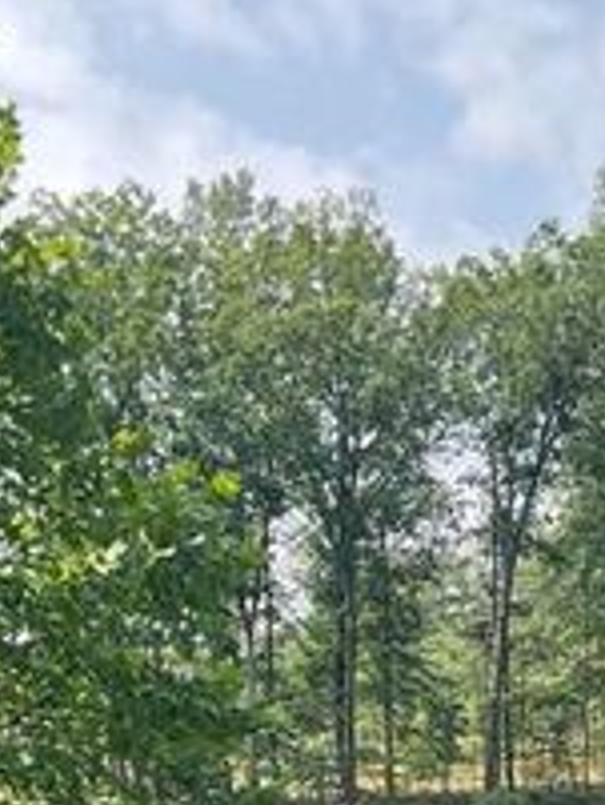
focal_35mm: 96
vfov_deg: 18.5
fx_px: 2235
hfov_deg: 15.3
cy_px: 1135
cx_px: 473
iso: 16
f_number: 1.8
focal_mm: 3
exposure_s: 1/397
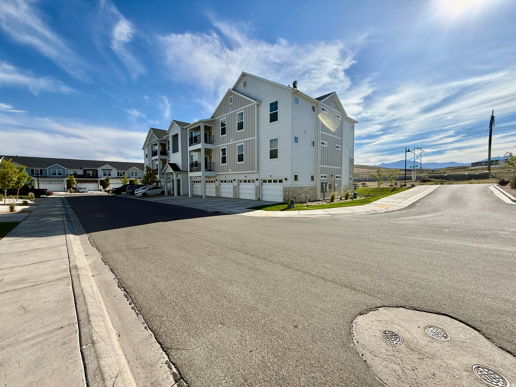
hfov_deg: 102.1
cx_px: 258
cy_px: 194
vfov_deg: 85.7
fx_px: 209
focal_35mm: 14
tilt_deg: -1.8
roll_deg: -0.3
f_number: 2.2
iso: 64
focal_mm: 2.22
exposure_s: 1/2410
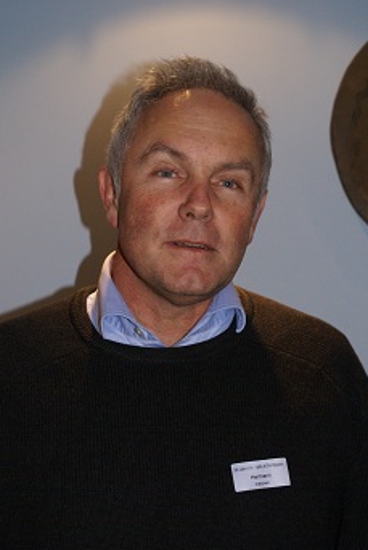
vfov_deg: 33.6
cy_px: 270
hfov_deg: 22.8
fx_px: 911
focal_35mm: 60
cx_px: 175
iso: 400
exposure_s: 1/60
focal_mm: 35
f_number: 5.6
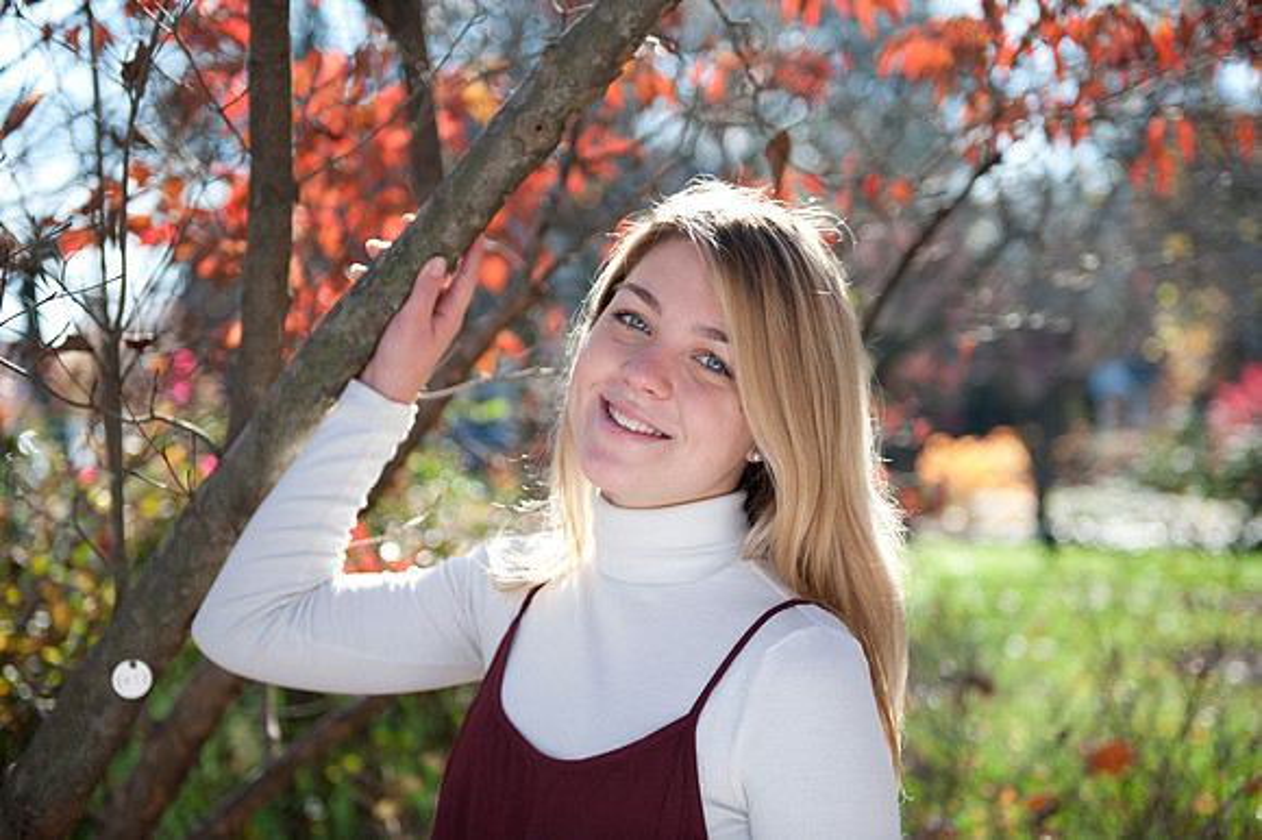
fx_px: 2032
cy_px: 420
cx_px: 631
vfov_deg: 23.4
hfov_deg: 34.5
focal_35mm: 58
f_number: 2.8
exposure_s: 1/640
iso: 100
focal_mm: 58
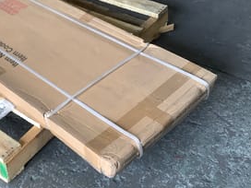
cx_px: 37
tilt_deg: -42.1
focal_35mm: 57
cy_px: 98
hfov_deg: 32.5
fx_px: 413
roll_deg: +11.9
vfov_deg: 25.7
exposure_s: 1/50
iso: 50
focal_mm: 3.3
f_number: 2.4
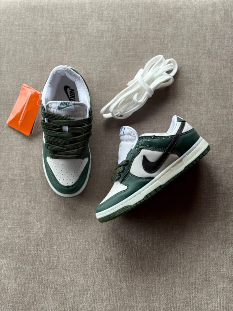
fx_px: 431
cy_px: 156
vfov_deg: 39.7
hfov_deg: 30.3
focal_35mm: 48
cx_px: 116
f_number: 1.78
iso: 100
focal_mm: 6.76
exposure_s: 1/70
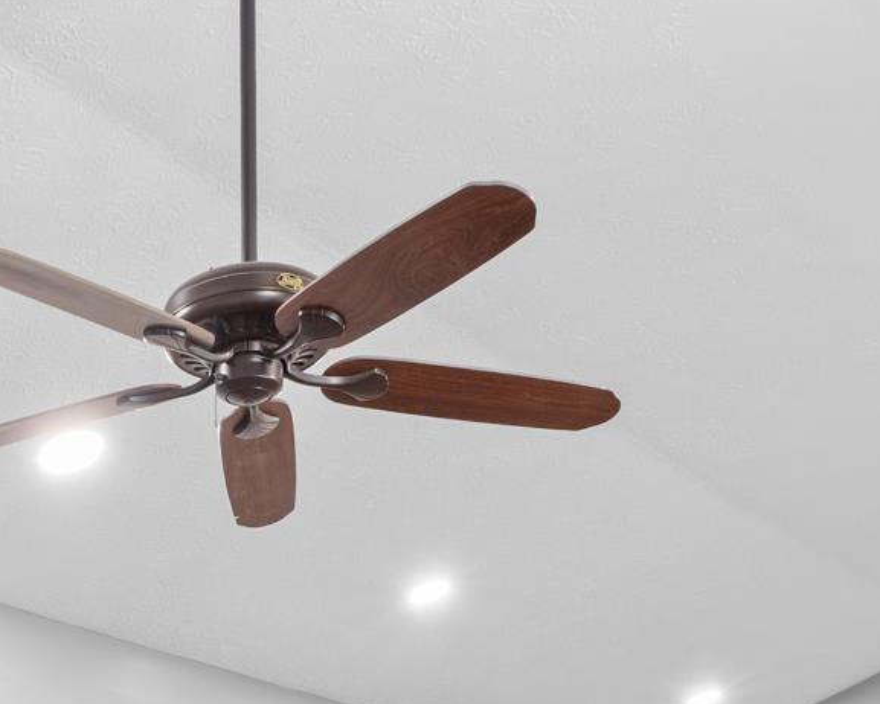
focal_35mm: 61
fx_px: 1589
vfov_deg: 20.7
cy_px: 1102
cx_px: 38
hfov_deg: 29.3
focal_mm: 10
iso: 320
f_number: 7.1
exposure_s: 1/1.67
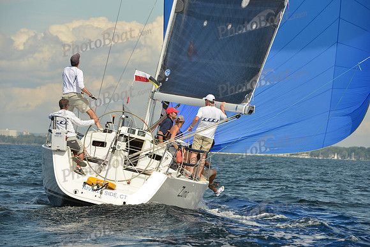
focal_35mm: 170
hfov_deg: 12.1
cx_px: 185
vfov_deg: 8.1
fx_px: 1748
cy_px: 124
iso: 320
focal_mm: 170
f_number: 9
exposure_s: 1/1250
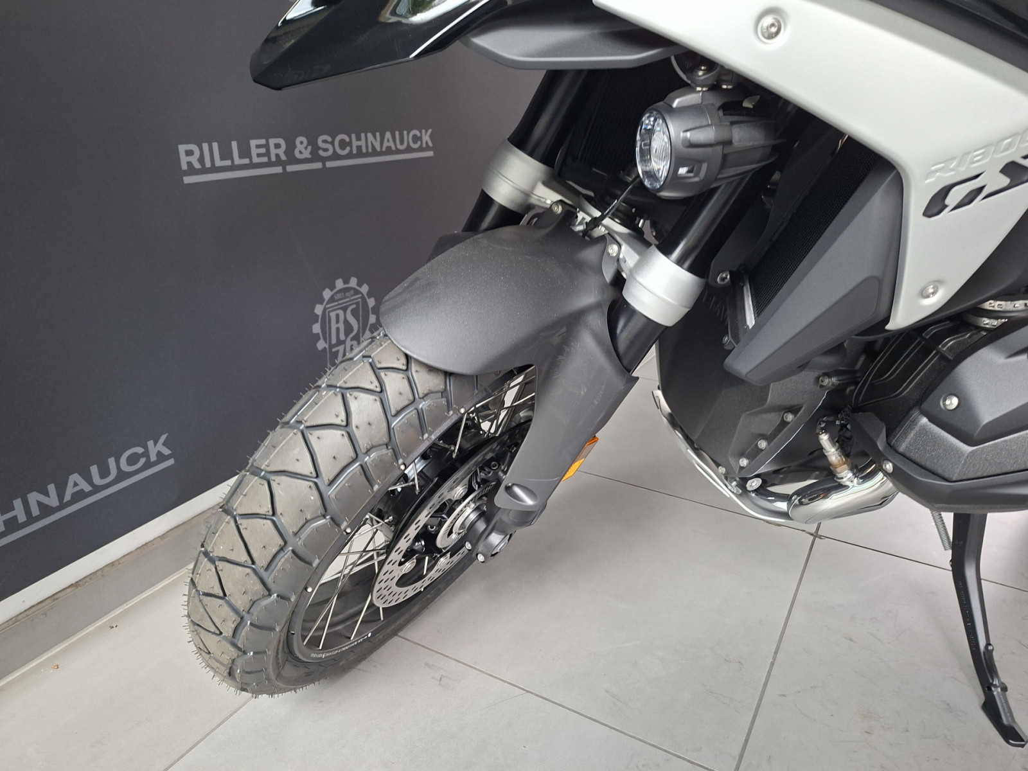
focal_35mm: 23
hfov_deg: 73.9
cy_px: 386
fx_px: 683
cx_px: 514
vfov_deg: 58.9
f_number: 1.8
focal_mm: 5.54
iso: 160
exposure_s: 1/60
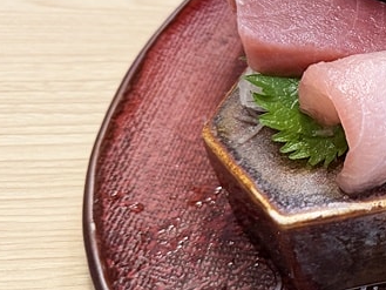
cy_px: 61
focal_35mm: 73
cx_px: 519
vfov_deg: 20.0
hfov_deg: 23.2
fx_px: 814
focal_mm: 6.76
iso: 400
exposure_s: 1/60
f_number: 1.78
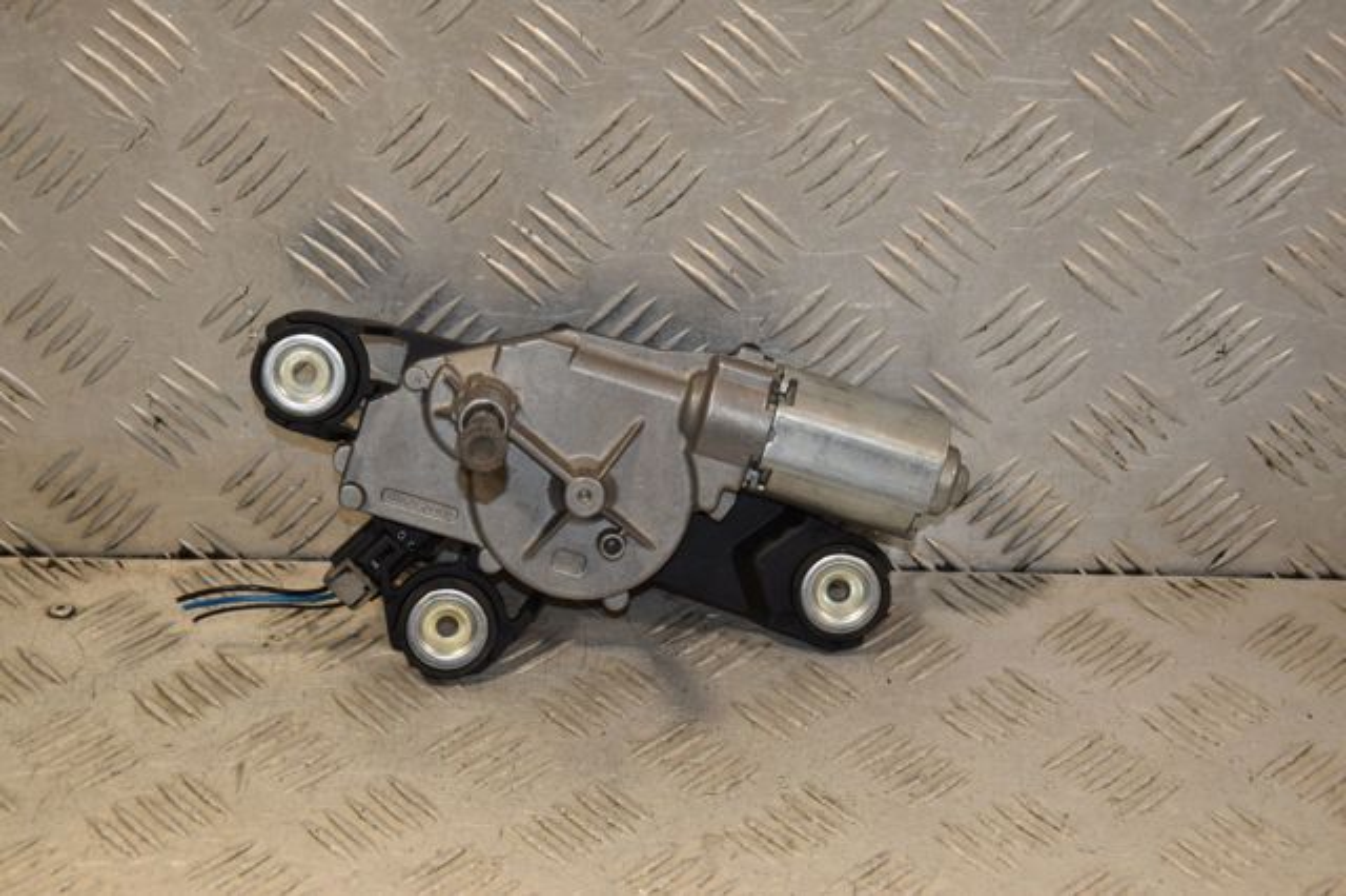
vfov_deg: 15.7
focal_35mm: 87
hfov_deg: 23.4
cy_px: 448
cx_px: 673
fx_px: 3251
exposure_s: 1/200
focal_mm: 58
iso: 800
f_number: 6.3
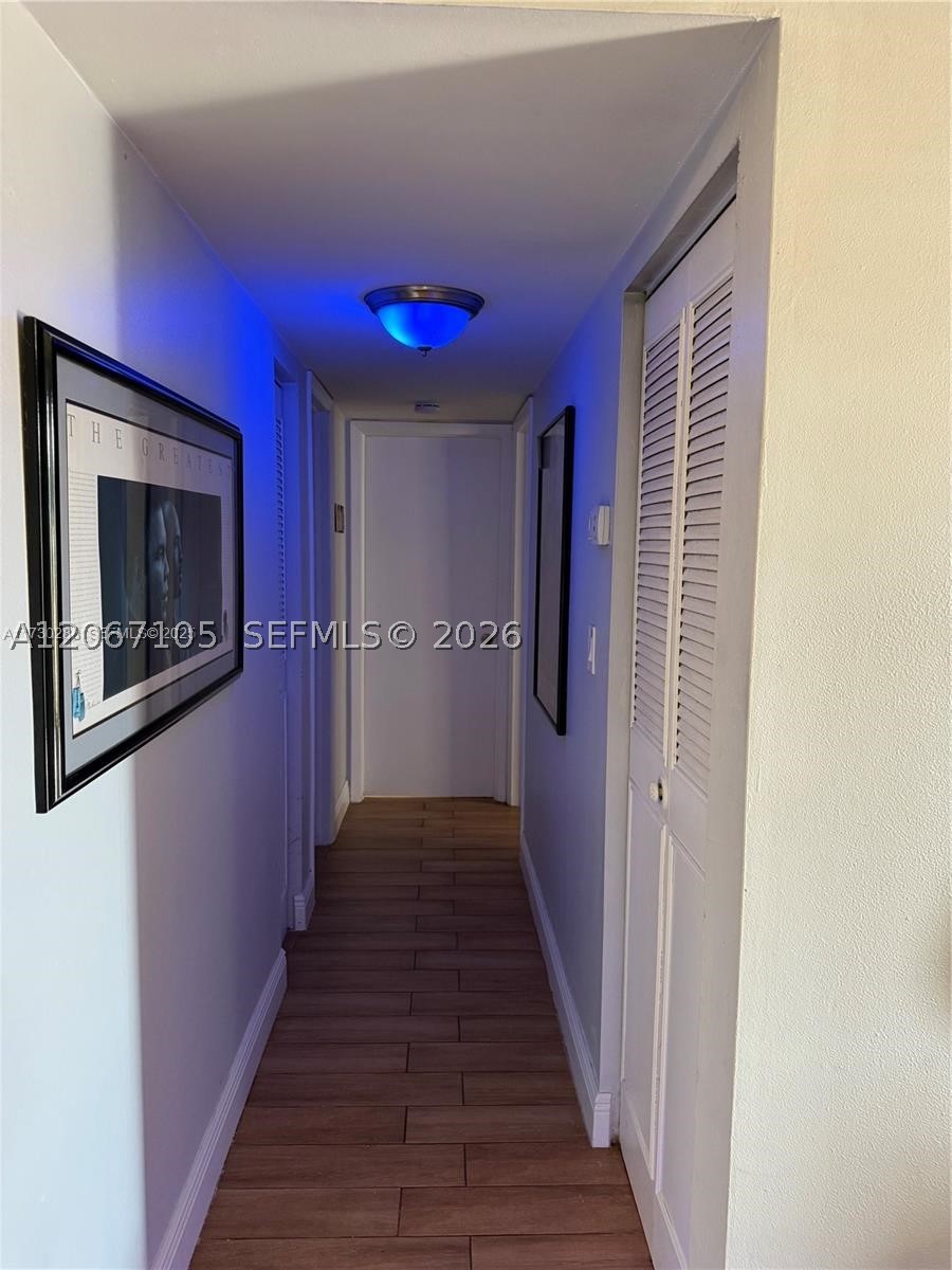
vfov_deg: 71.6
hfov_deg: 56.8
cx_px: 476
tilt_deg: -4.6
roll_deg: -1.6
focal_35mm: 24
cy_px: 635
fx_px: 880
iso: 320
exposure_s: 1/60
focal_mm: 6.76
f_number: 1.78
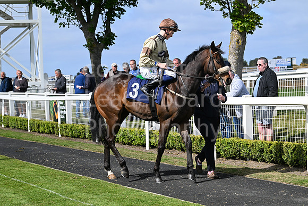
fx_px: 839
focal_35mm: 98
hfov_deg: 20.8
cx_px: 154
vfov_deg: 14.0
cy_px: 103
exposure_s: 1/1600
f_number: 6.3
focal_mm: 98
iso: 400
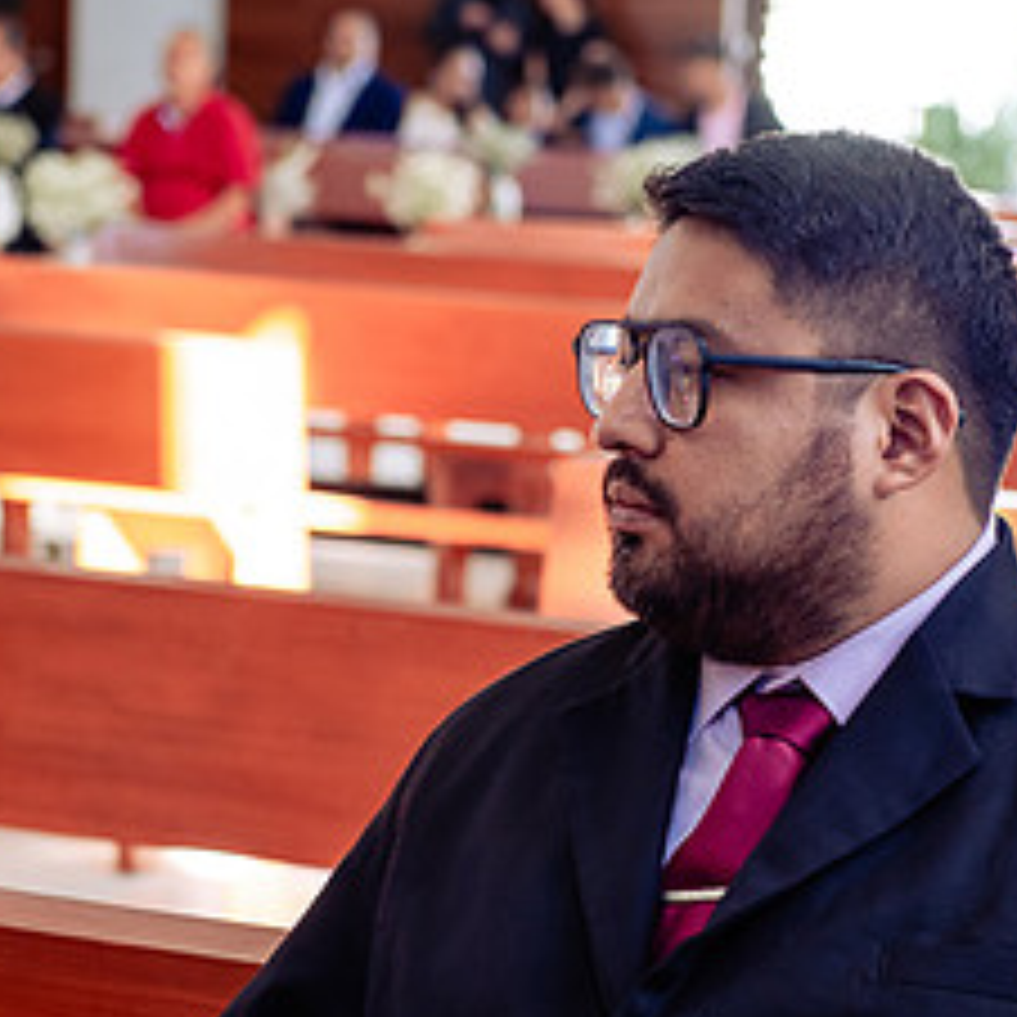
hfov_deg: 11.4
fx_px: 5086
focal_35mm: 153
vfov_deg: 11.4
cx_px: 698
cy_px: 578
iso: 400
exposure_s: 1/100
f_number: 4
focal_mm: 70
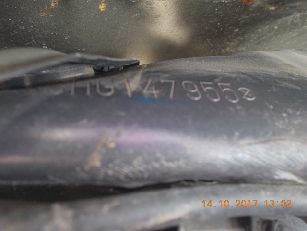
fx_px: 266
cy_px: 116
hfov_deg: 60.0
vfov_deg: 46.8
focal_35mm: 30
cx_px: 154
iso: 200
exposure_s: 1/6
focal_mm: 5.3
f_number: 3.4
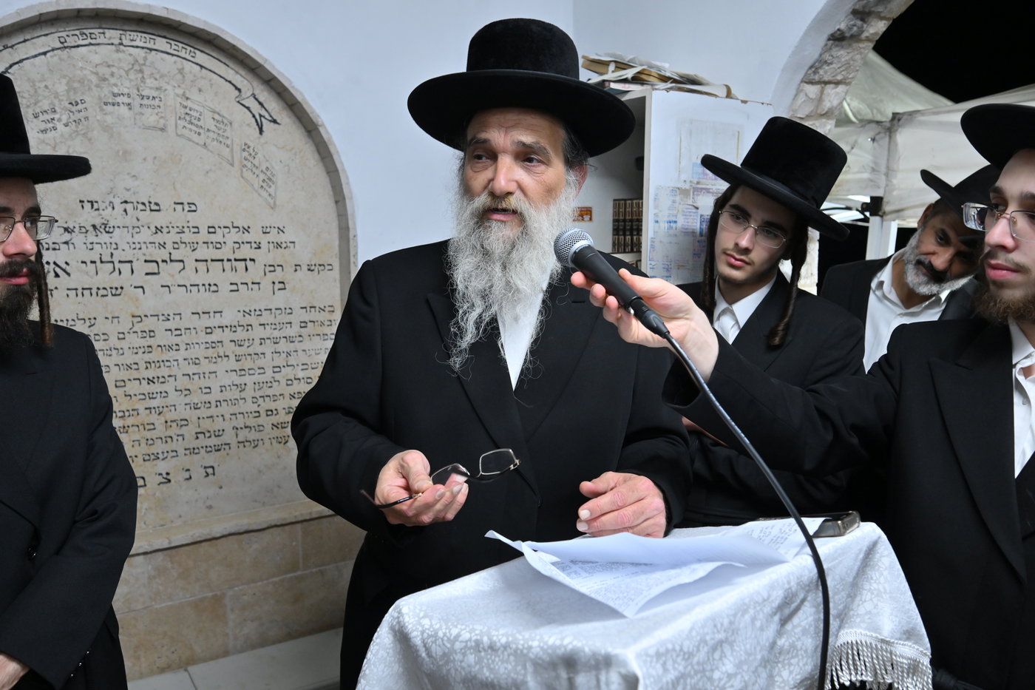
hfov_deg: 67.4
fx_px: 776
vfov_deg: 47.9
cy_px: 345
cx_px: 518
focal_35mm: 27
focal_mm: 27
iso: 1250
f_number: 5
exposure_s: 1/200
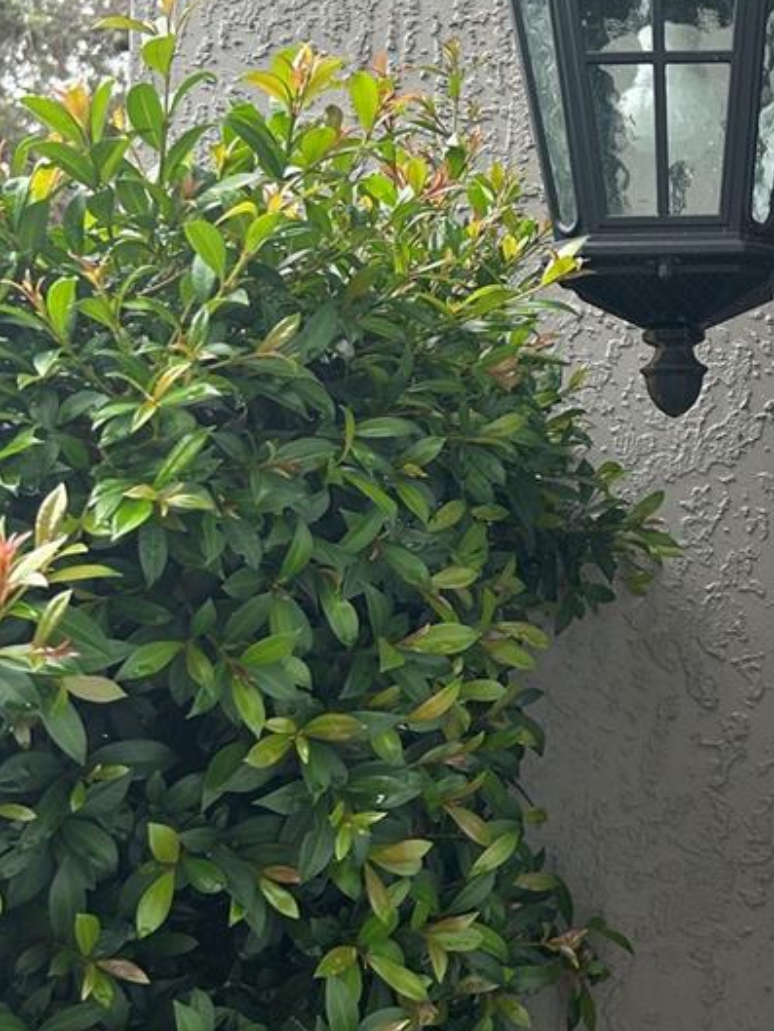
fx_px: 1758
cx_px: 813
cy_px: 423
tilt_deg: +4.4
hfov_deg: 23.5
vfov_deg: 32.6
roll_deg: -0.6
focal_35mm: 59
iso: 100
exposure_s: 1/121
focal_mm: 5.7
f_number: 1.5
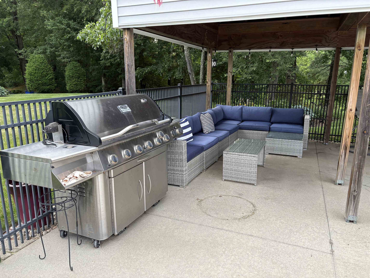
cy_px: 139
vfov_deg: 53.1
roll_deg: +0.2
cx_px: 185
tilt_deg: -12.6
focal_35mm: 26
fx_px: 278
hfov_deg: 67.3
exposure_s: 1/122
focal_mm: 5.96
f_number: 1.6
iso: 100
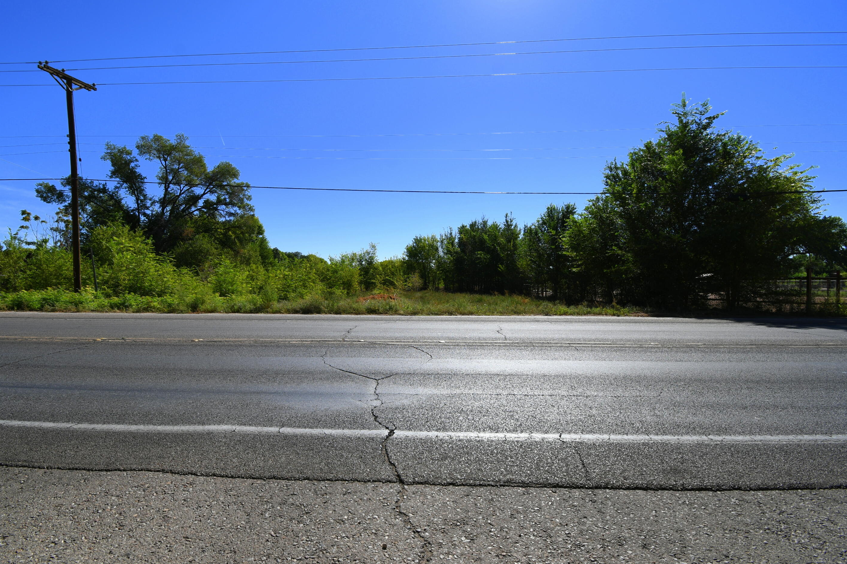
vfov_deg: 73.7
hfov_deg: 96.6
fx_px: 376
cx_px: 397
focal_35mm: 16
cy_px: 282
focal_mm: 10
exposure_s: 1/320
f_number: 8
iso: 100
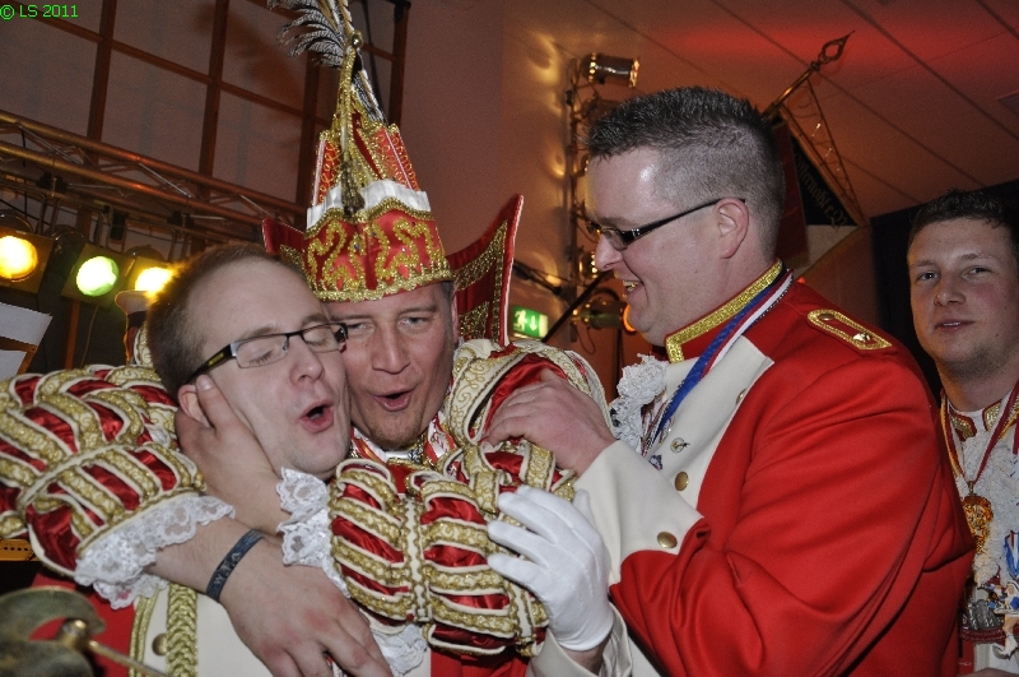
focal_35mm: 39
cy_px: 338
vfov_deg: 34.1
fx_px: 1102
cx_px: 510
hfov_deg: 49.6
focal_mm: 26
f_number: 5
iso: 400
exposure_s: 1/60
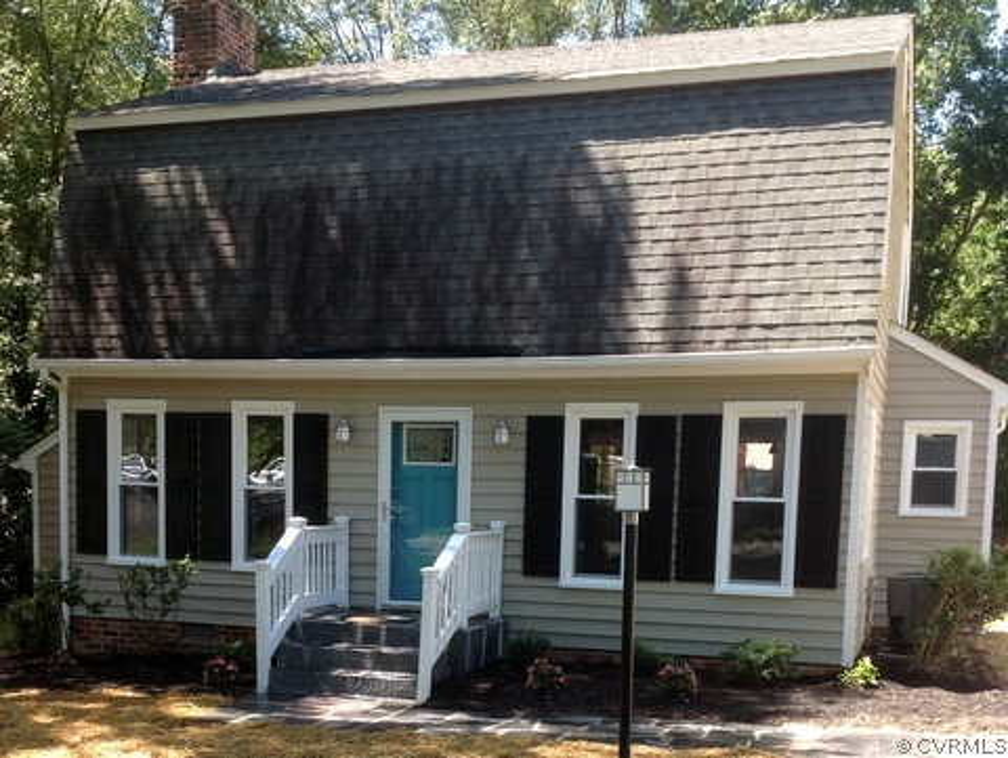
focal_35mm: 35
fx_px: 1020
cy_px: 379
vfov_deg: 40.8
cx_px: 504
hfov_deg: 52.6
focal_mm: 4.28
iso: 50
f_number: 2.4
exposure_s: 1/275
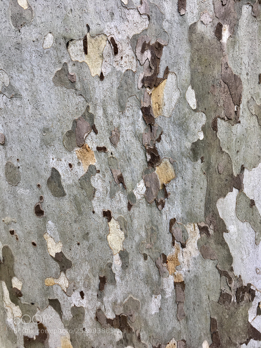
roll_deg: +4.2
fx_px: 292
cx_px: 130
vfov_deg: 61.7
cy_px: 174
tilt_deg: -11.0
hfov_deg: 48.2
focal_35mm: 29
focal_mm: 4.15
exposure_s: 1/270
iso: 25
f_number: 2.2
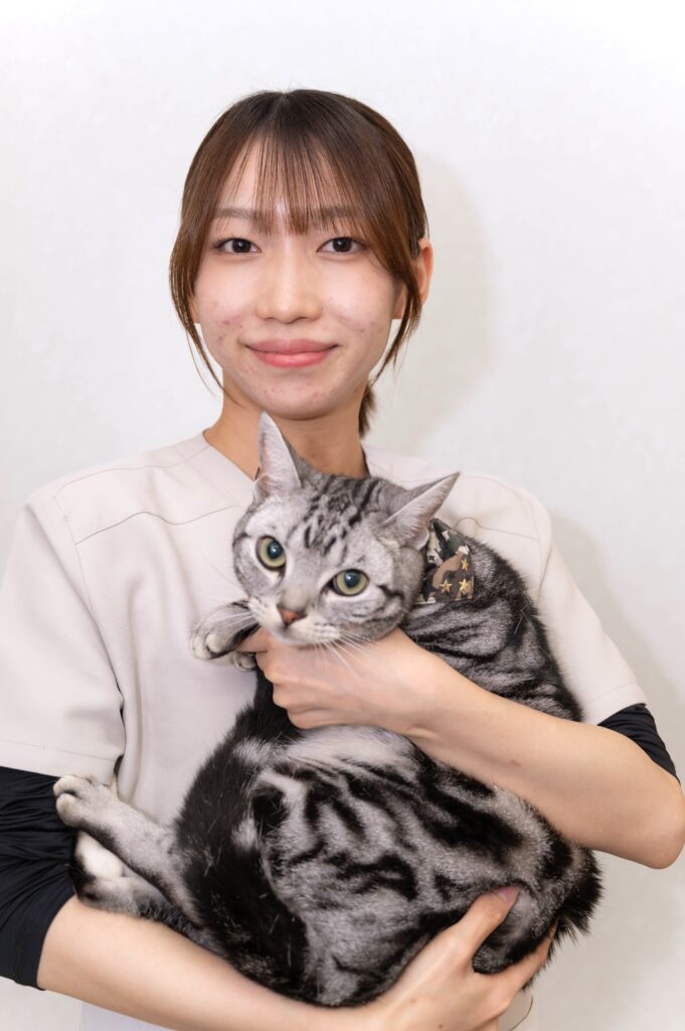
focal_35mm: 44
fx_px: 1258
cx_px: 342
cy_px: 516
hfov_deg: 30.5
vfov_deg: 44.5
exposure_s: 1/320
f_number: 4
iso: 640
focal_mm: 44
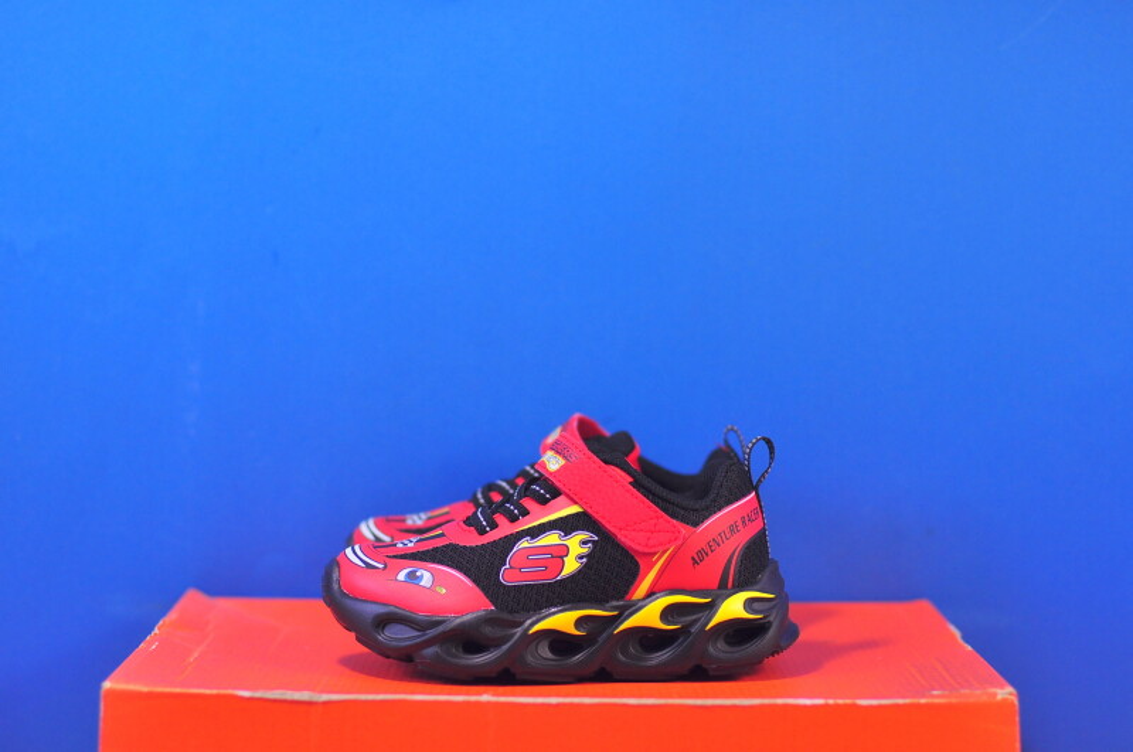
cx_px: 566
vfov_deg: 18.1
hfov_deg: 27.0
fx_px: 2357
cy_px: 376
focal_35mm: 75
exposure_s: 1/320
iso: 250
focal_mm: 50
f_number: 2.2
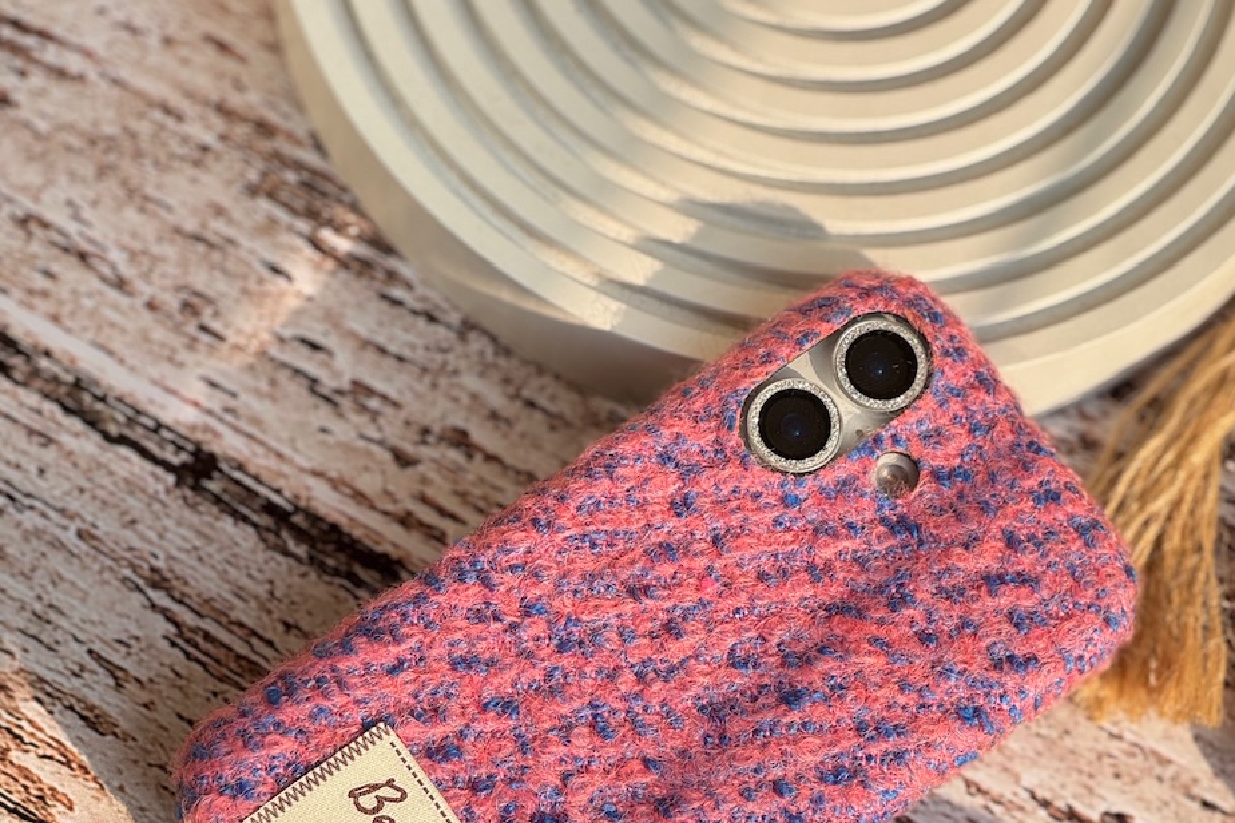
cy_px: 746
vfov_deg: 12.2
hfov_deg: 18.4
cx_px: 624
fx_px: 3808
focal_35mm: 111
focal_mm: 9
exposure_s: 1/229
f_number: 2.8
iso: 25
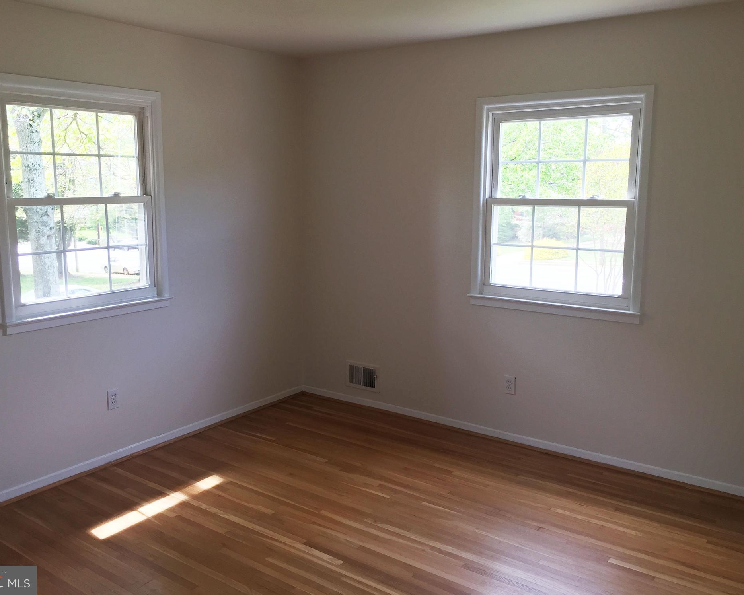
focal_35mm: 31
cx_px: 345
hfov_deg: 57.1
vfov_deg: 47.1
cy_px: 293
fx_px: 683
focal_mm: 4.15
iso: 32
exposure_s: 1/60
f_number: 2.2
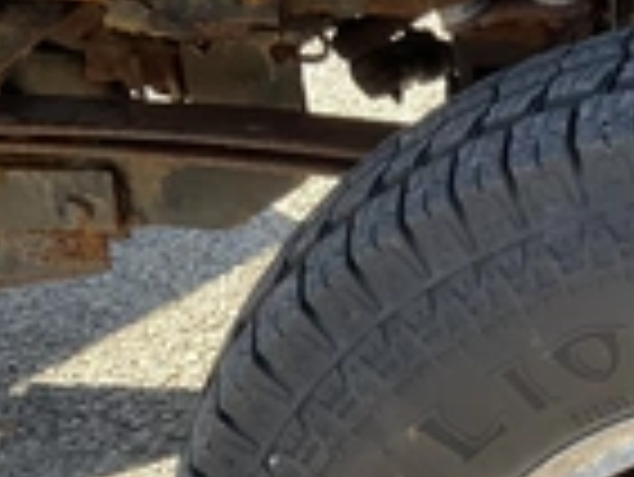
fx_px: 1503
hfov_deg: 22.5
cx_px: 688
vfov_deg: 17.2
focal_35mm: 82
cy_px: 572
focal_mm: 3
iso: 25
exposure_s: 1/203
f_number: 1.8
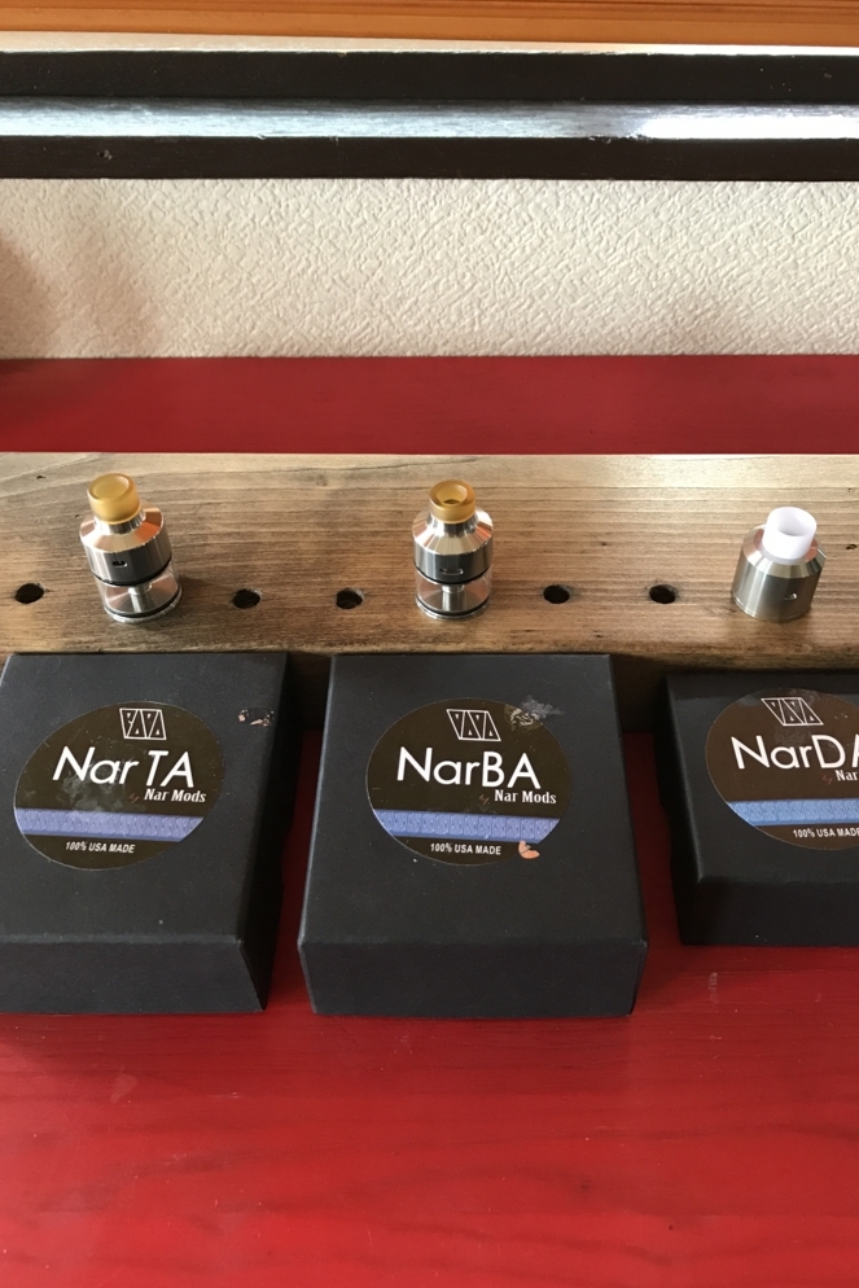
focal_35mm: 30
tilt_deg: -46.4
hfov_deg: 43.6
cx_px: 450
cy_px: 649
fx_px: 1073
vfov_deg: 61.9
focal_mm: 3.99
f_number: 1.8
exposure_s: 1/15
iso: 50
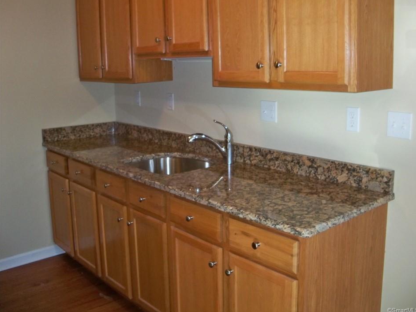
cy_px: 145
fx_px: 457
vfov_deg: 37.7
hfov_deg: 48.9
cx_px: 225
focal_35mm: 38
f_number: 3.5
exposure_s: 1/30
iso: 200
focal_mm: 6.2
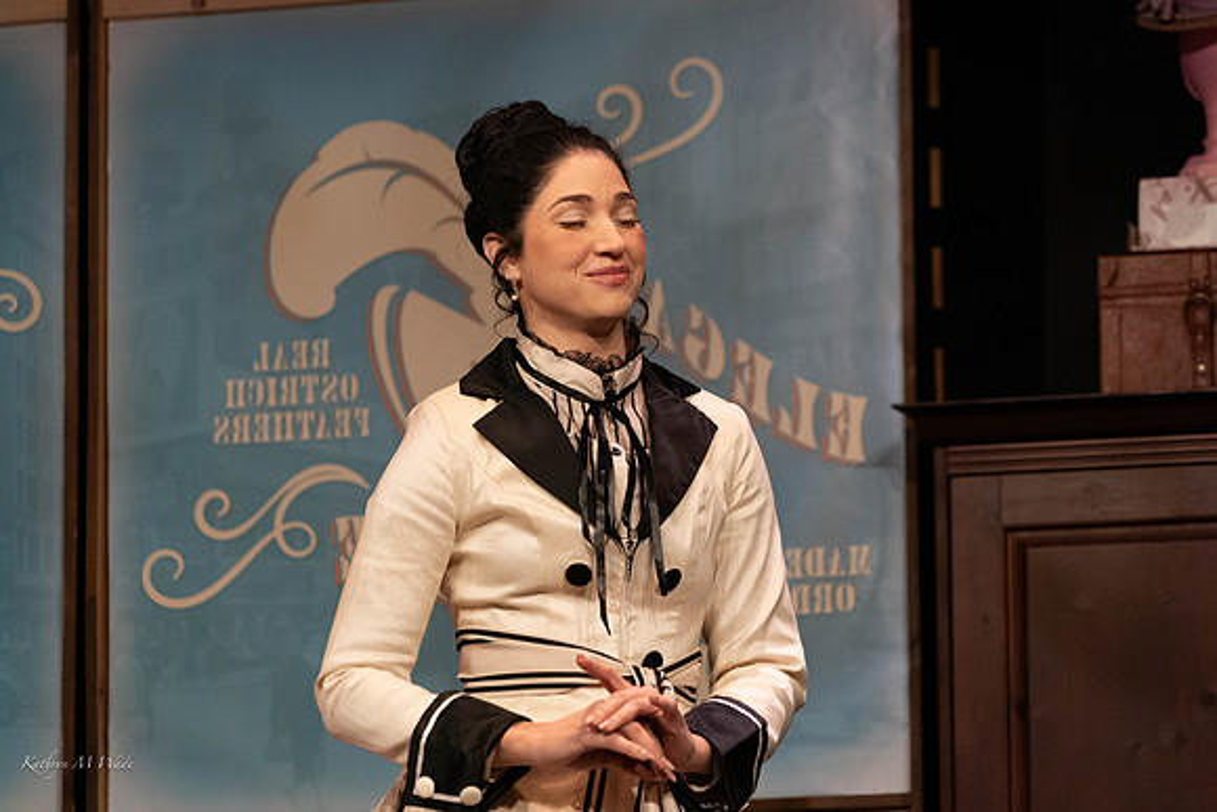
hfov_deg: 11.7
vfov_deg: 7.9
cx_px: 608
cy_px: 406
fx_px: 5917
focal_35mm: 175
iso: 4000
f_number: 6.3
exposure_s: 1/400
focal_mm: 175
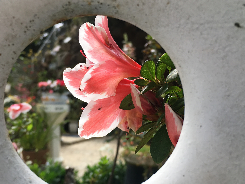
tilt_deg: -1.7
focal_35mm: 37
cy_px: 105
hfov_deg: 50.0
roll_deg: -0.4
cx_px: 110
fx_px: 262
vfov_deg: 38.6
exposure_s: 1/534
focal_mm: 4.15
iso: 25
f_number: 2.2
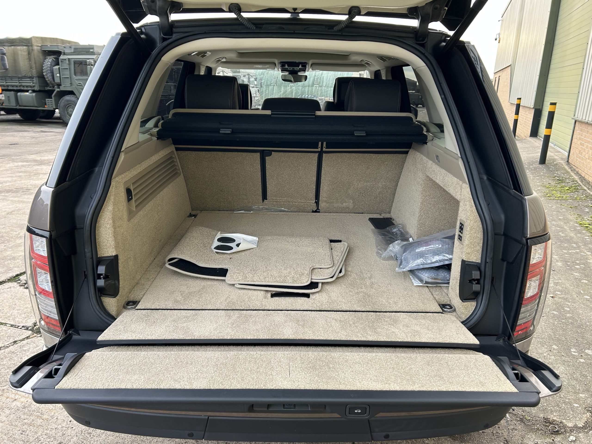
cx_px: 296
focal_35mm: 26
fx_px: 445
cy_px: 222
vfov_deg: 53.1
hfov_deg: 67.3
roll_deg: -0.9
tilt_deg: -14.2
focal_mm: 5.7
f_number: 1.5
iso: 40
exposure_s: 1/205
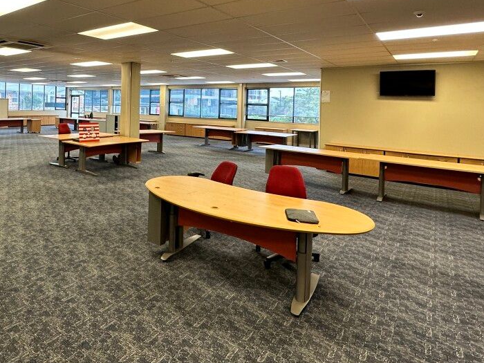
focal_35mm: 24
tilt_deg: +0.7
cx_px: 149
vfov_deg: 54.8
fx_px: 336
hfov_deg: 68.9
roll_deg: -0.9
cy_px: 102
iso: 160
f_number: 2.2
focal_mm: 2.22
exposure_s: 1/100
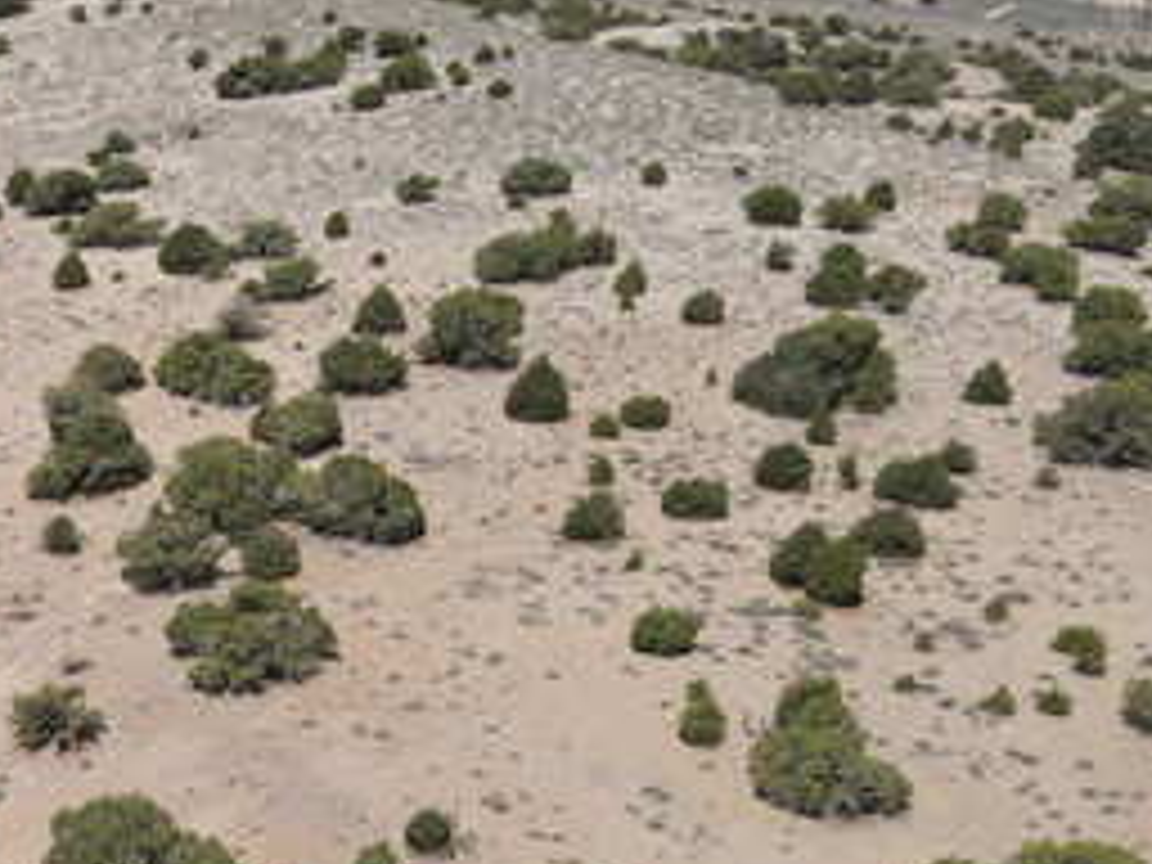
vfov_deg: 24.1
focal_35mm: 60
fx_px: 1997
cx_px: -274
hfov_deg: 27.7
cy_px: 680
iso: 110
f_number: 2.8
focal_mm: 4.5
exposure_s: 1/800
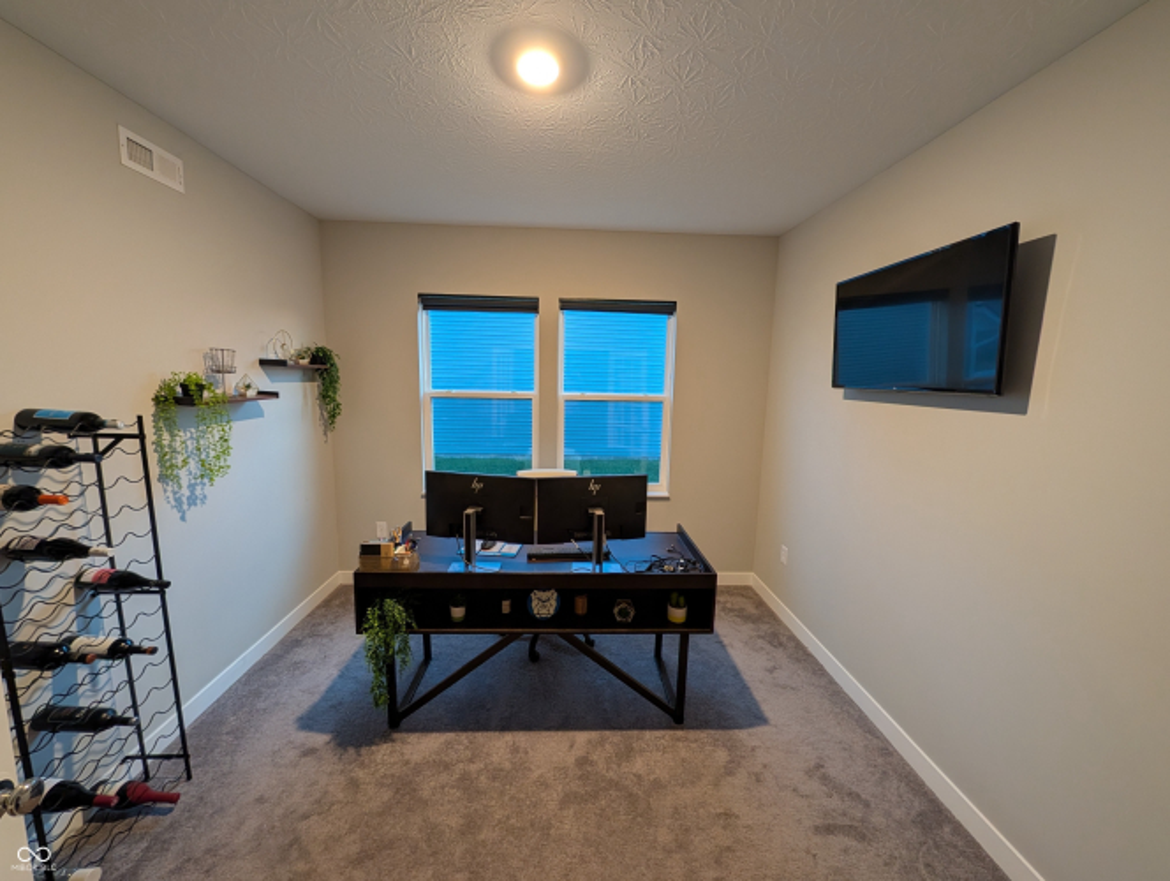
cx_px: 585
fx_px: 406
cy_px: 440
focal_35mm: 12
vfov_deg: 94.6
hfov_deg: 110.5
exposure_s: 1/24
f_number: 1.7
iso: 171
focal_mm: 2.02
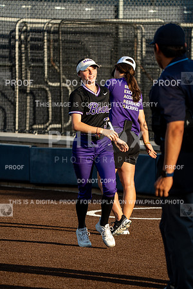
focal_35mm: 277
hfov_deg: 5.0
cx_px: 96
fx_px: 2227
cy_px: 144
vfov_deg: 7.4
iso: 400
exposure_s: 1/1250
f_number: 5.6
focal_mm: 277
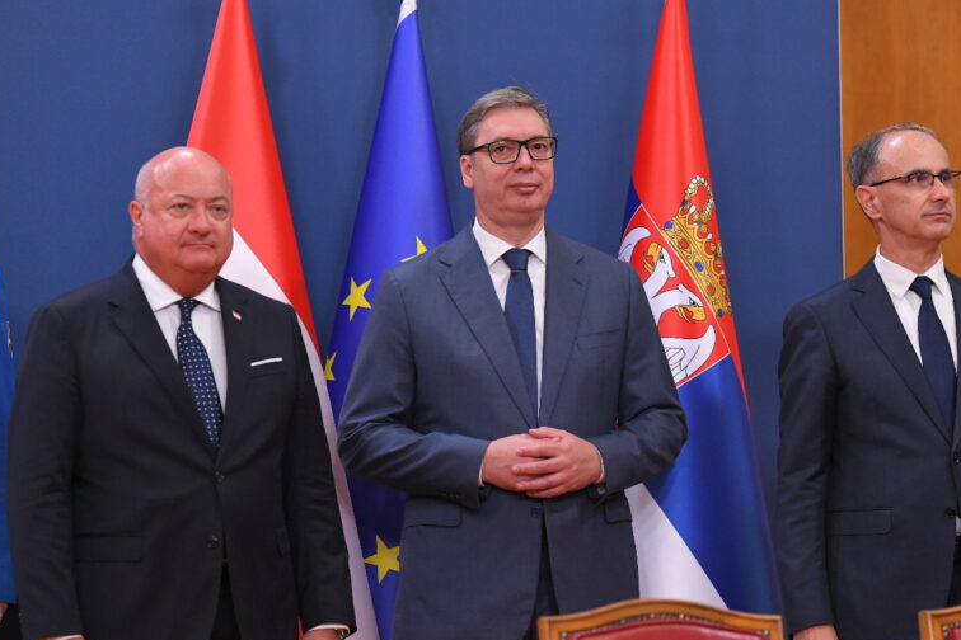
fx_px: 4698
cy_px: 351
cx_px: 538
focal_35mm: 176
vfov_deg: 7.8
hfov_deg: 11.7
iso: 3200
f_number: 4
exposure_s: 1/400
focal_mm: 130
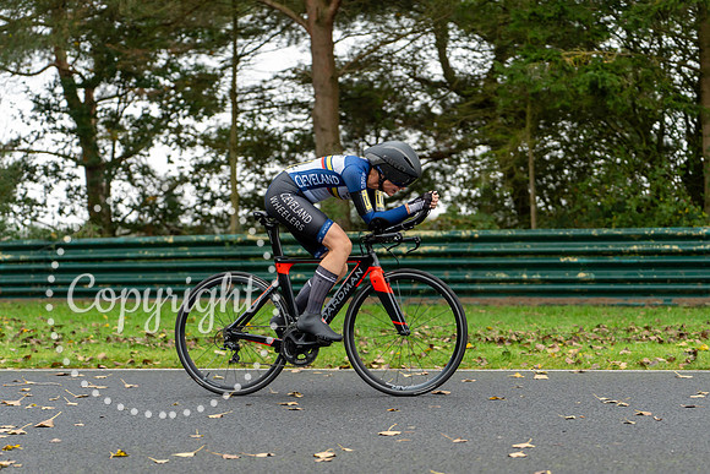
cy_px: 265
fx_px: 1770
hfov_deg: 22.7
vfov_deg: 15.2
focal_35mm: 90
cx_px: 397
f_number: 2.8
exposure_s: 1/1250
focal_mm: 80
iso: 800
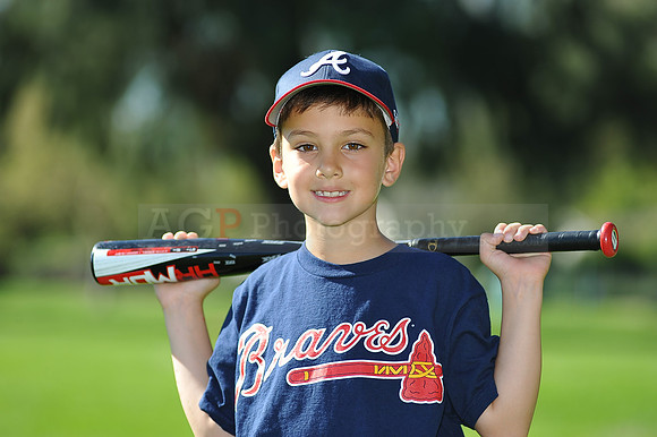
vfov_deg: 7.6
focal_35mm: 180
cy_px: 218
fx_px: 3283
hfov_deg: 11.4
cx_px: 328
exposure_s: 1/800
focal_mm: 180
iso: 200
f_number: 4.5
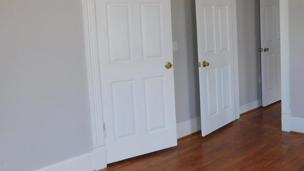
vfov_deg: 25.9
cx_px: 257
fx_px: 371
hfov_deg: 42.0
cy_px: 63
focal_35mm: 46
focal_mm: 4
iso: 125
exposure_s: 1/80
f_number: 3
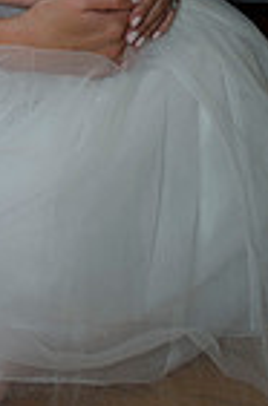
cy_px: -150
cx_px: -65
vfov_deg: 17.0
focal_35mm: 112
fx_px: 1260
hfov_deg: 11.9
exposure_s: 1/125
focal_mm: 35
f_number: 2.8
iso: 320
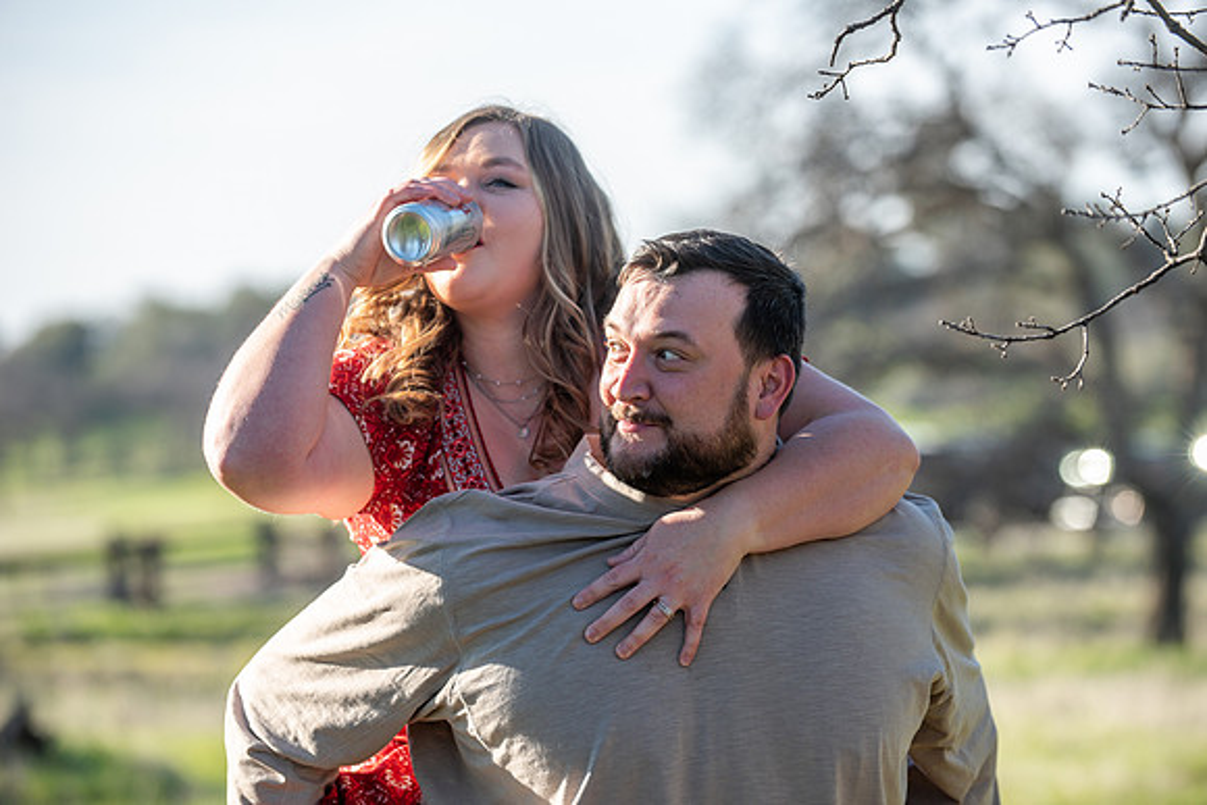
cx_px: 604
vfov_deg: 8.9
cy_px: 402
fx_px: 5198
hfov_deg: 13.2
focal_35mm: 155
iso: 50
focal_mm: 155
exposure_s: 1/250
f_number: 4
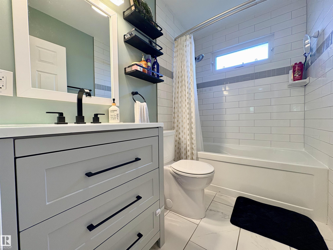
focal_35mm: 14
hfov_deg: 102.1
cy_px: 125
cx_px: 166
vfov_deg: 85.7
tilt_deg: -1.2
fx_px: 135
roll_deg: +1.9
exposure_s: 1/120
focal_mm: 2.22
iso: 160
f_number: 2.2
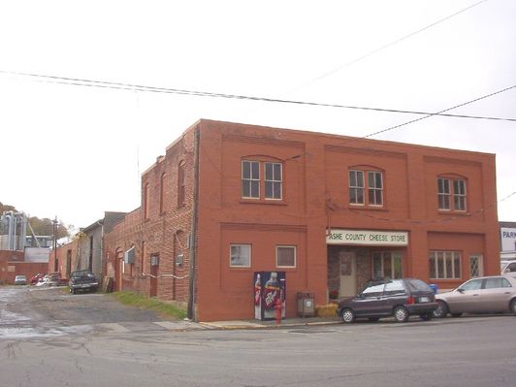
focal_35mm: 39
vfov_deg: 36.8
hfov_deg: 47.9
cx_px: 258
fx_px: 581
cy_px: 194
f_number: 4.5
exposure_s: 1/306
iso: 100
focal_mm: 6
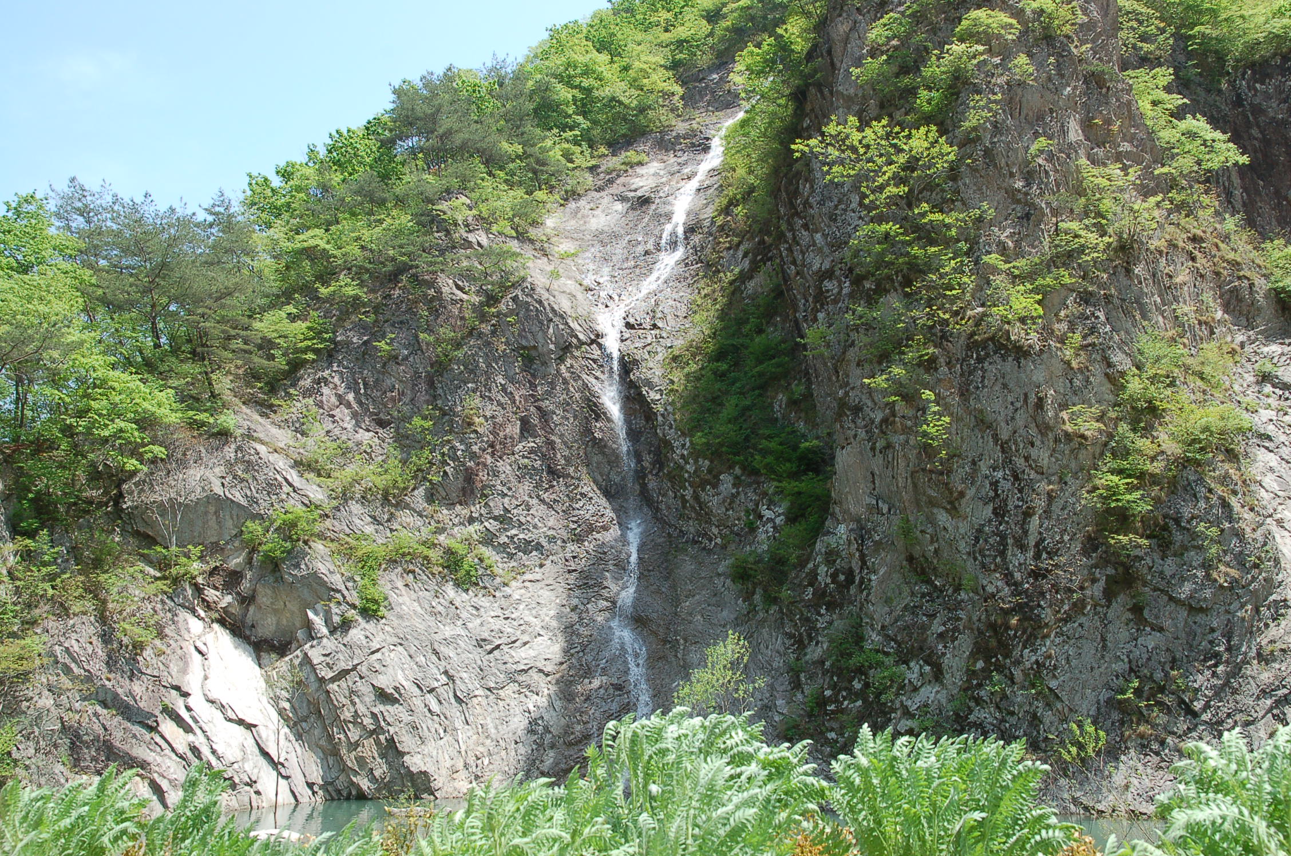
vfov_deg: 41.6
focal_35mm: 32
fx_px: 1128
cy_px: 428
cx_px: 646
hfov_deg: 59.6
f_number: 10
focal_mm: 21
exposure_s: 1/250
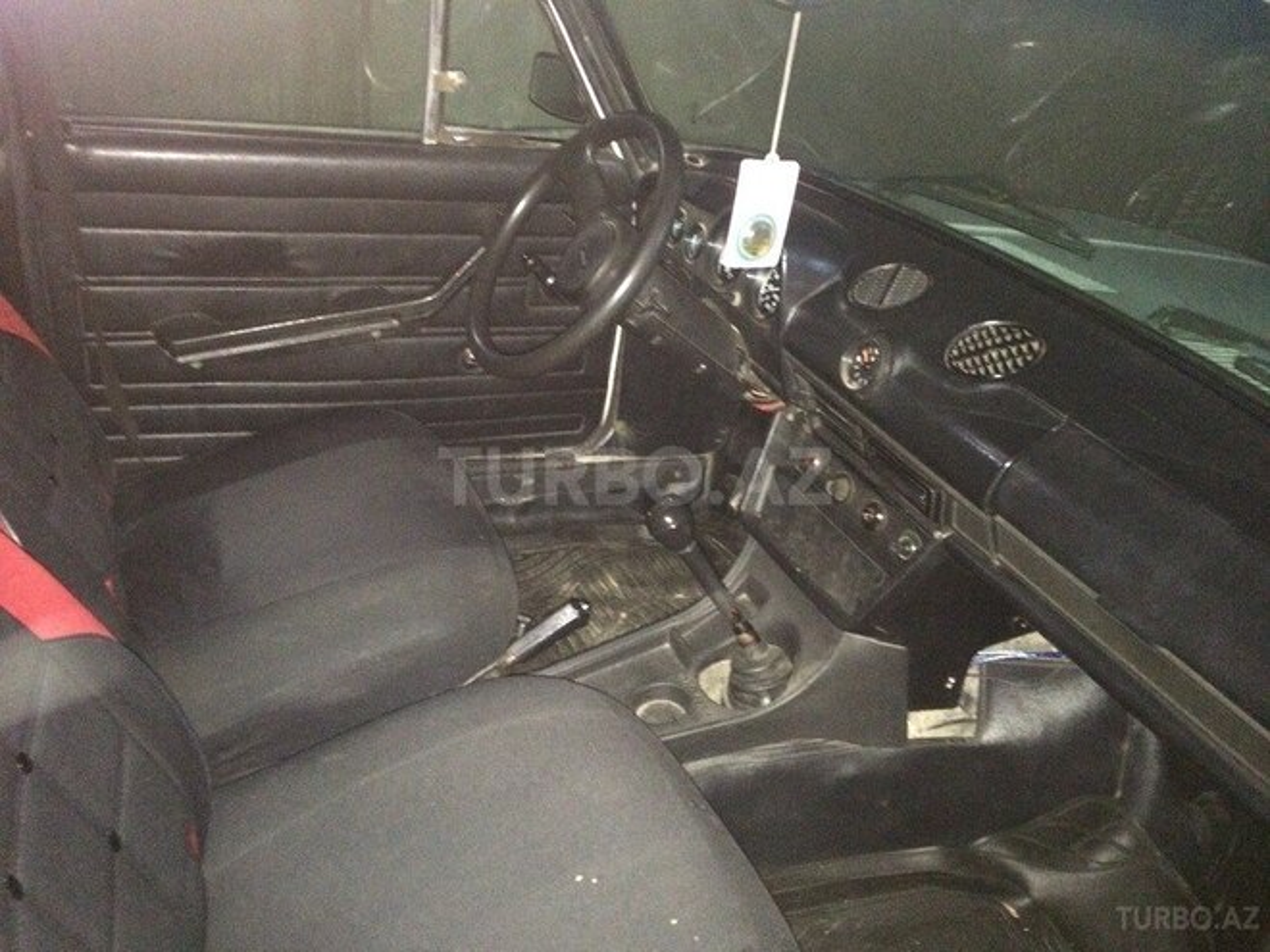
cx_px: 635
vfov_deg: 48.2
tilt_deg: -27.8
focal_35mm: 29
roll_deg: -8.2
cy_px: 476
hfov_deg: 61.7
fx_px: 1064
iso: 1000
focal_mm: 4.15
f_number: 2.2
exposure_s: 1/17
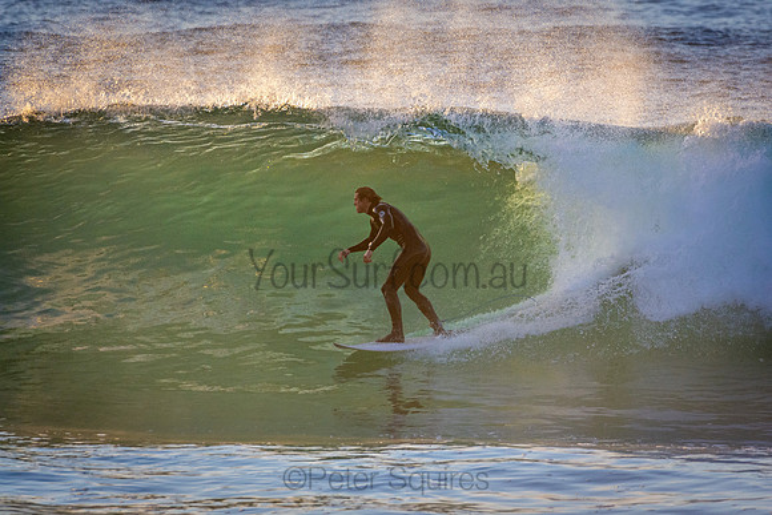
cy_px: 258
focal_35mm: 750
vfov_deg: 1.8
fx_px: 16086
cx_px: 386
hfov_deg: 2.7
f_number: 5.6
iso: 1100
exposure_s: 1/2000
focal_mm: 500
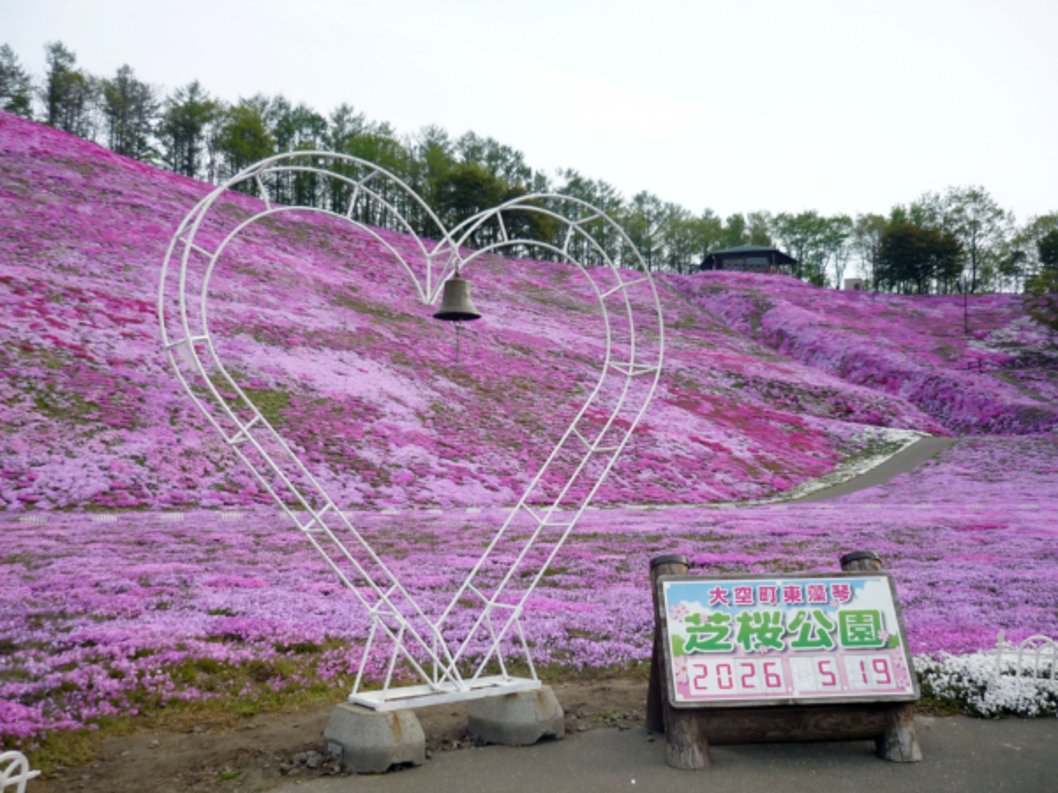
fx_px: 1009
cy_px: 396
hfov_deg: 55.4
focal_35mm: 33
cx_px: 529
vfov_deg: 42.9
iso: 100
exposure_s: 1/500
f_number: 2.8
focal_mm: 5.5
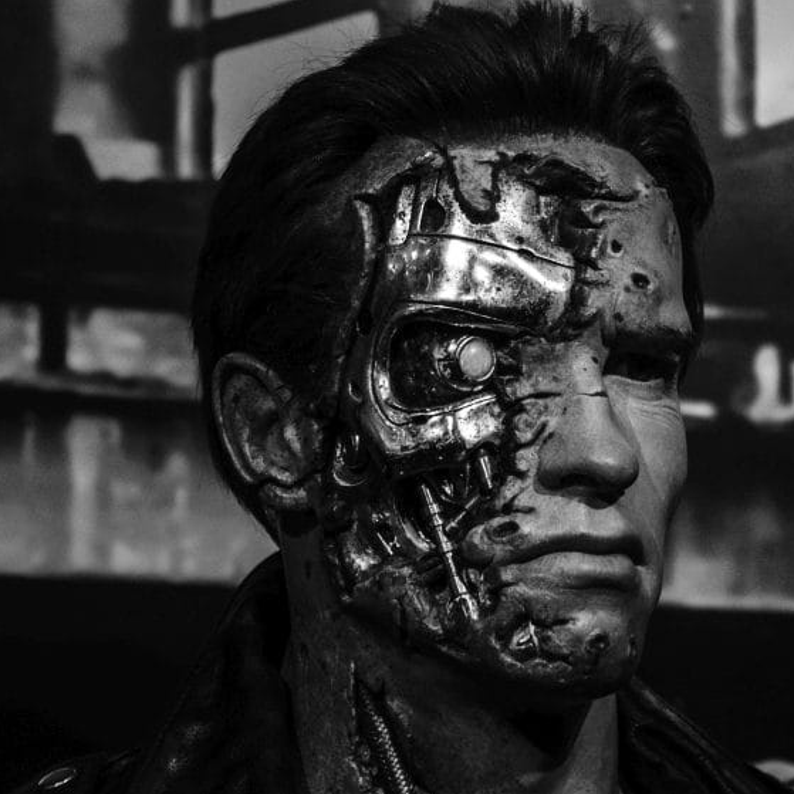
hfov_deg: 11.6
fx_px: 3919
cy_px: 397
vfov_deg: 11.6
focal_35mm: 151
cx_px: 462
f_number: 5.6
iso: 2000
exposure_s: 1/60
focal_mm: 78
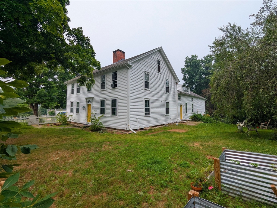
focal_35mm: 16
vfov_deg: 78.2
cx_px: 138
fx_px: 128
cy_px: 104
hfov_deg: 94.4
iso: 52
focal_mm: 2.35
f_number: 2.2
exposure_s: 1/580
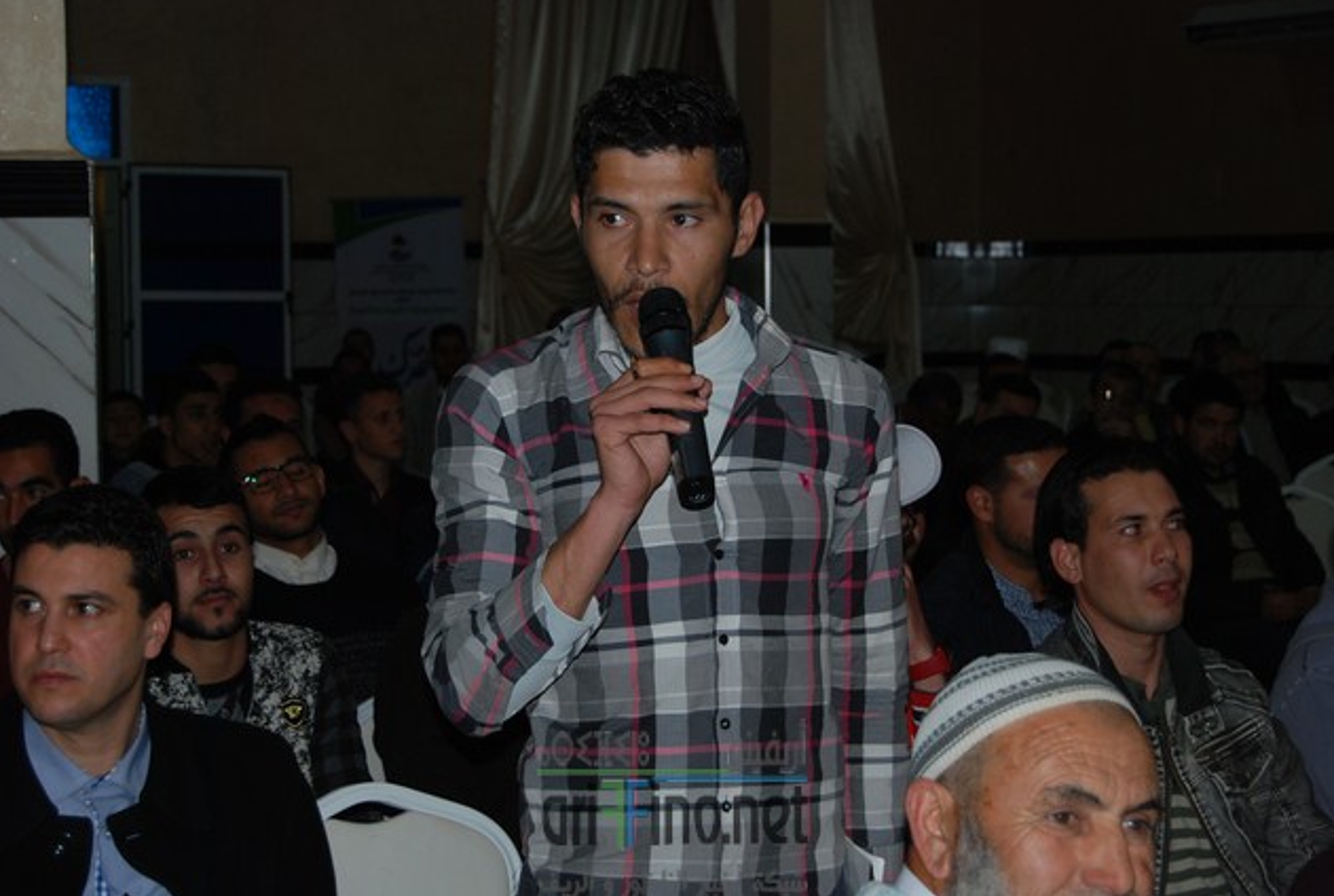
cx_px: 672
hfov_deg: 28.8
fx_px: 2600
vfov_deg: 19.6
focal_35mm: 70
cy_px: 446
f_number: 5.3
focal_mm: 46
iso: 200
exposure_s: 1/60
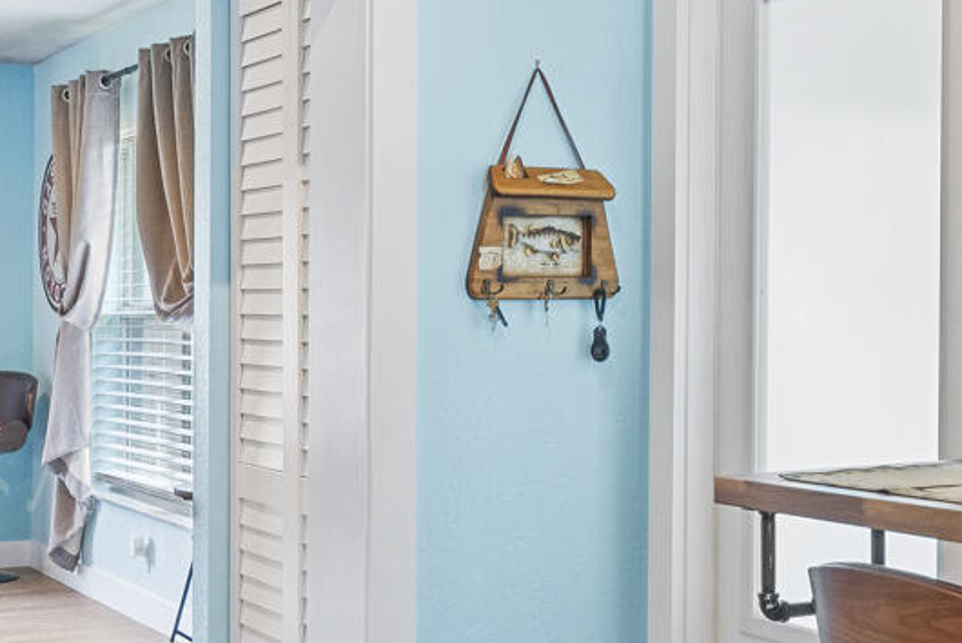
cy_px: 312
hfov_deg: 30.1
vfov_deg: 20.6
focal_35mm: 66
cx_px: 692
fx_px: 1765
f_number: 8
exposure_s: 1/2.5
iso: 500
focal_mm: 14
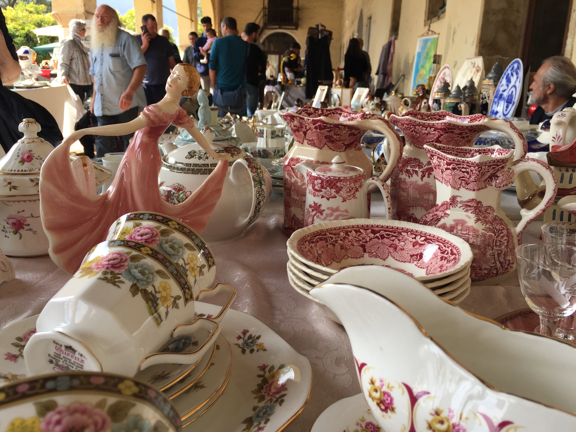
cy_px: 216
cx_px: 288
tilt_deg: -15.4
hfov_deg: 61.7
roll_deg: -4.1
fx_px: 483
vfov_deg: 48.2
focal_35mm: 29
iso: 32
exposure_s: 1/412
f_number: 2.2
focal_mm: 4.15
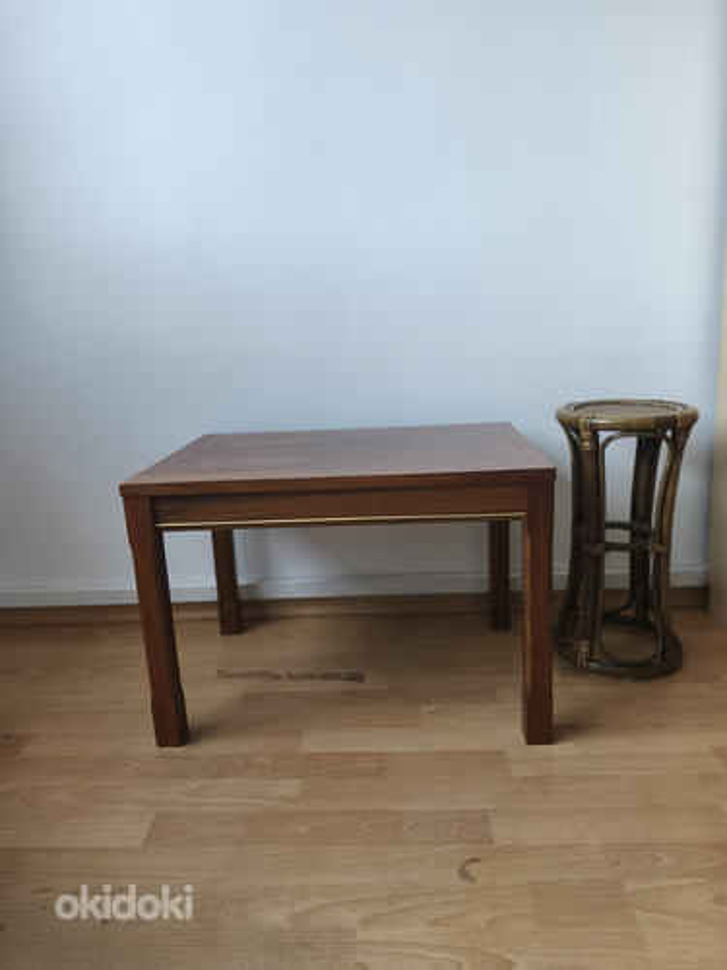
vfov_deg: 73.9
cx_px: 364
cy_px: 485
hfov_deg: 58.9
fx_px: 644
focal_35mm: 23
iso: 320
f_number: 1.65
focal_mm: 6.18
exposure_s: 1/50
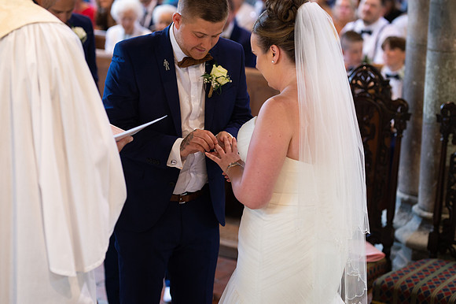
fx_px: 1076
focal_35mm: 85
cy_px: 152
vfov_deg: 16.1
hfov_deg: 23.9
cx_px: 228
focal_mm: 85
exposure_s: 1/160
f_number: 2.5
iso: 1600
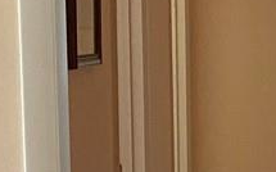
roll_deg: -0.3
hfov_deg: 10.1
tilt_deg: -10.3
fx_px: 1541
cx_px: 312
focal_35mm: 205
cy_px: 321
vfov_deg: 6.2
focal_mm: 4.25
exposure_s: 1/60
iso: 250
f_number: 1.8
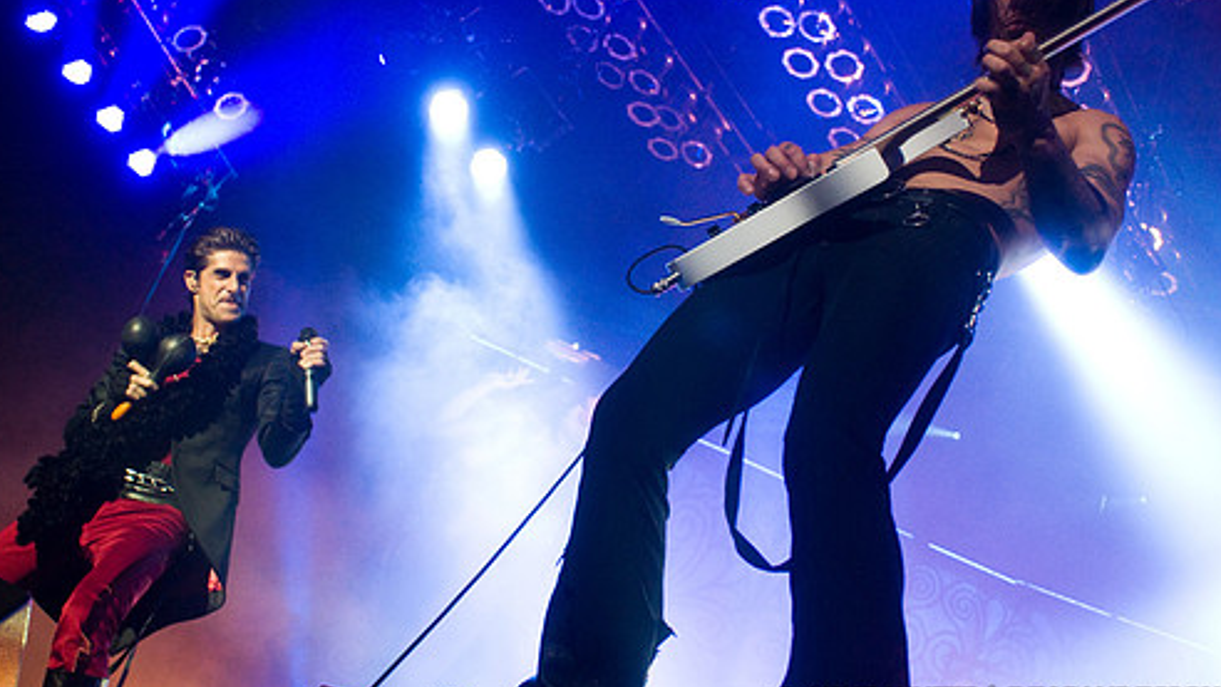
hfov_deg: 54.0
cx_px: 603
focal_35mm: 37
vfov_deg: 31.8
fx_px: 1198
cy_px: 244
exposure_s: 1/80
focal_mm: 20
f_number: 3.2
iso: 800
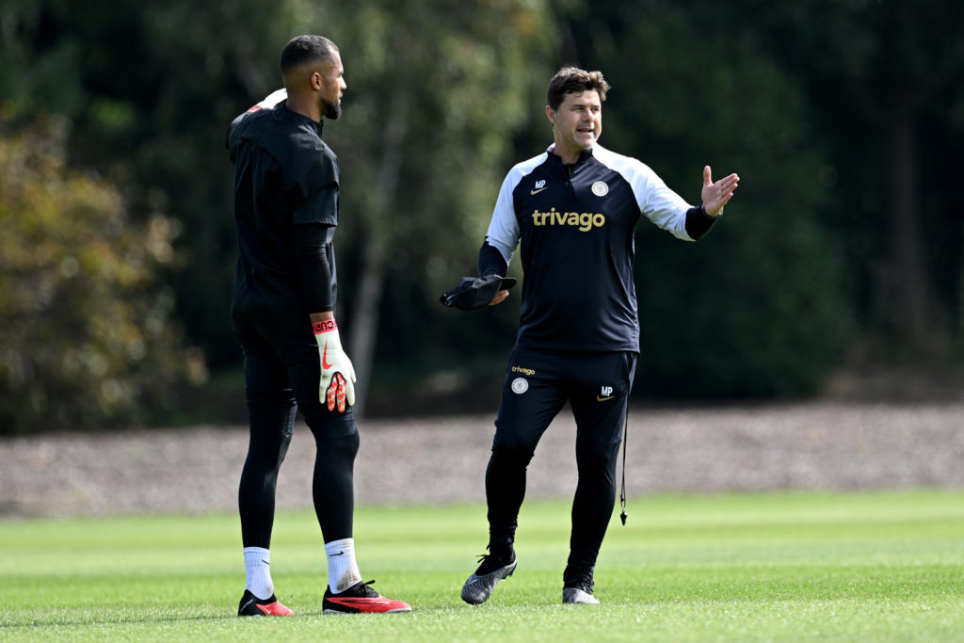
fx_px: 10712
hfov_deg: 5.2
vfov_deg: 3.4
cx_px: 482
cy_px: 322
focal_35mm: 400
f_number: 3.5
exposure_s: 1/2500
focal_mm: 400
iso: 400
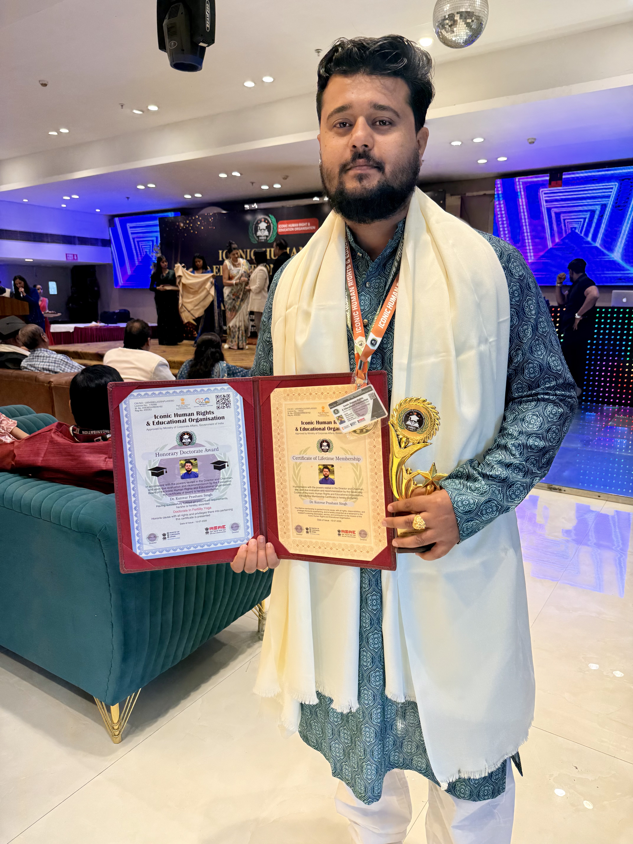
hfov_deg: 56.8
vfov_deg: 71.6
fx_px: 585
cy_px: 422
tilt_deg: -11.4
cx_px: 316
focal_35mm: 24
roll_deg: -0.2
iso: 80
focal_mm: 6.76
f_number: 1.78
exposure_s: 1/159
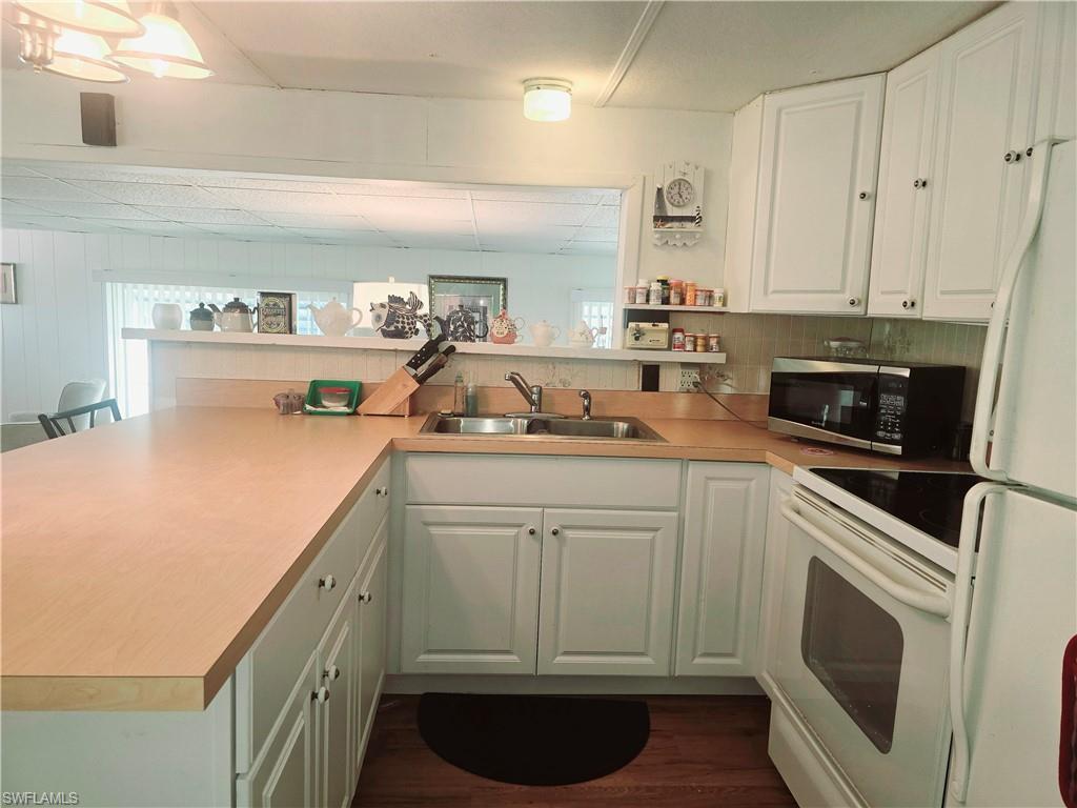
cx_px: 538
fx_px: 716
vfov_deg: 58.9
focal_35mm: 23
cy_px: 404
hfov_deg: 73.9
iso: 64
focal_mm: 6.3
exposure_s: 1/60.2
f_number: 1.7
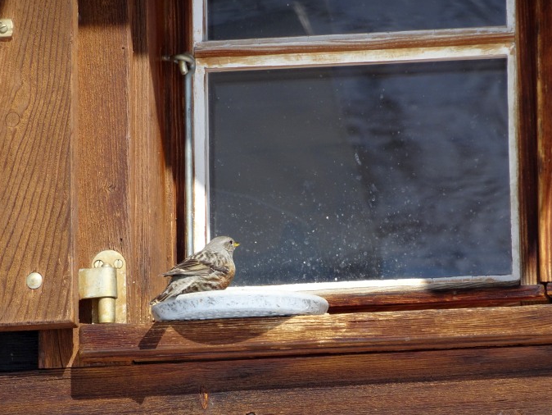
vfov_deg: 4.2
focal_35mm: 356
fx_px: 5679
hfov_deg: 5.6
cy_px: 241
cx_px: 293
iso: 80
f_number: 6.3
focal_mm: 51.19
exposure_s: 1/320
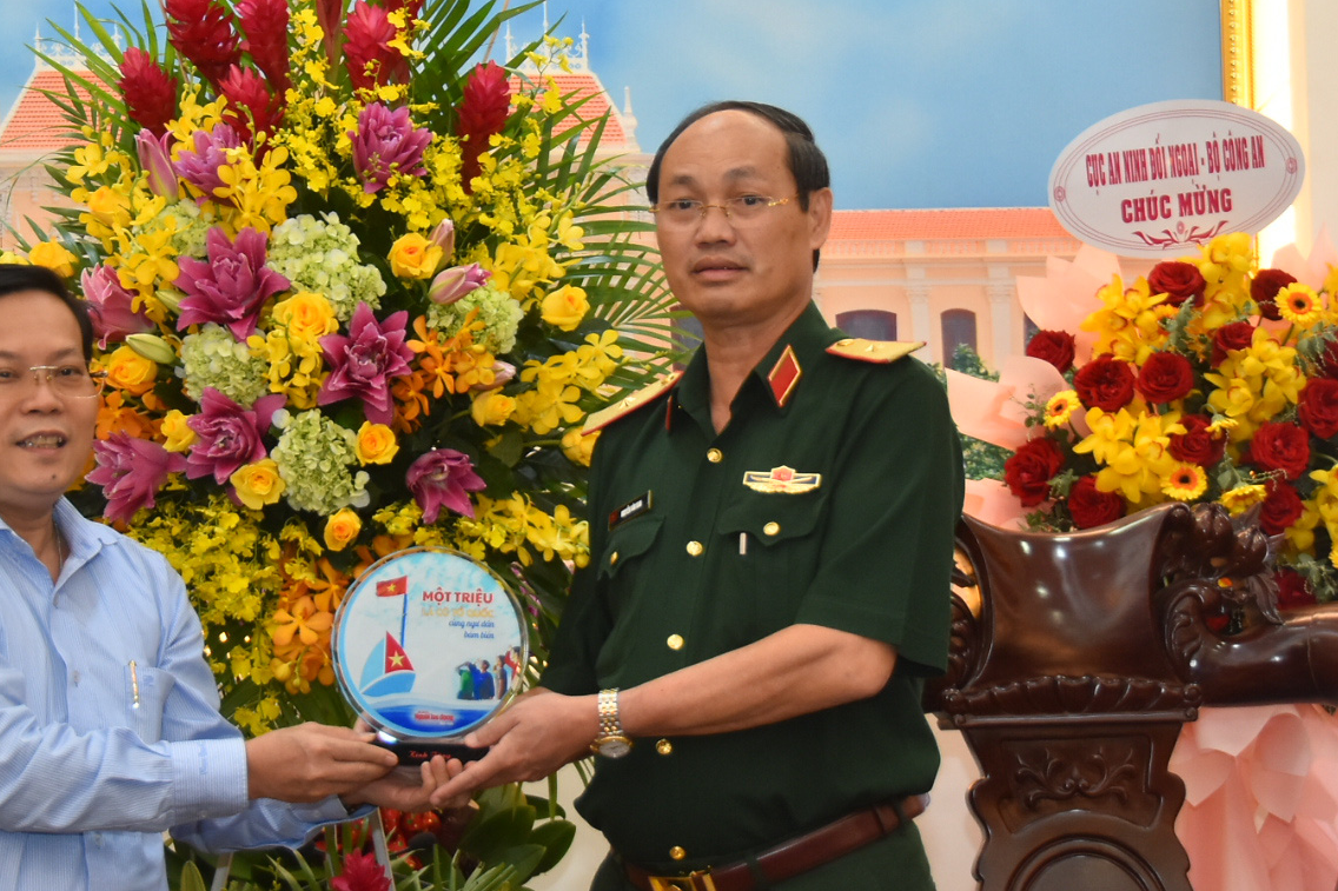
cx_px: 416
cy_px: 397
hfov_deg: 26.1
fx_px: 2861
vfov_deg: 17.7
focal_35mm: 77
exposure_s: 1/125
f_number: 4.2
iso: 800
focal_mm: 36
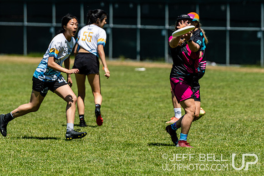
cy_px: 56
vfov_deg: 3.3
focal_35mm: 411
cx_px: 181
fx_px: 3012
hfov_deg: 5.0
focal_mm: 200
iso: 100
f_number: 4
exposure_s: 1/2000
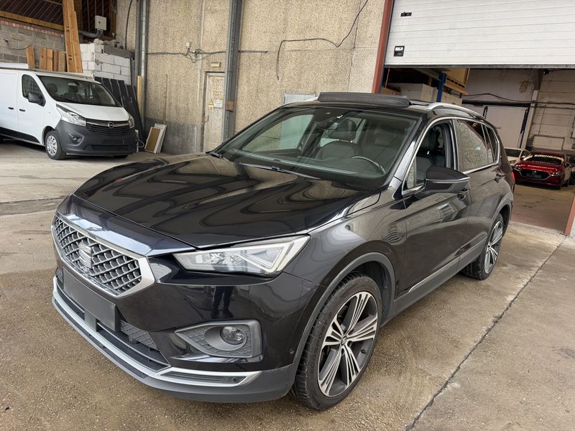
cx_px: 288
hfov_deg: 71.6
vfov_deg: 56.8
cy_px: 216
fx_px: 399
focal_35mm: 24
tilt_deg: -13.1
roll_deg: -6.6
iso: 160
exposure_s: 1/121
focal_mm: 6.76
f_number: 1.78
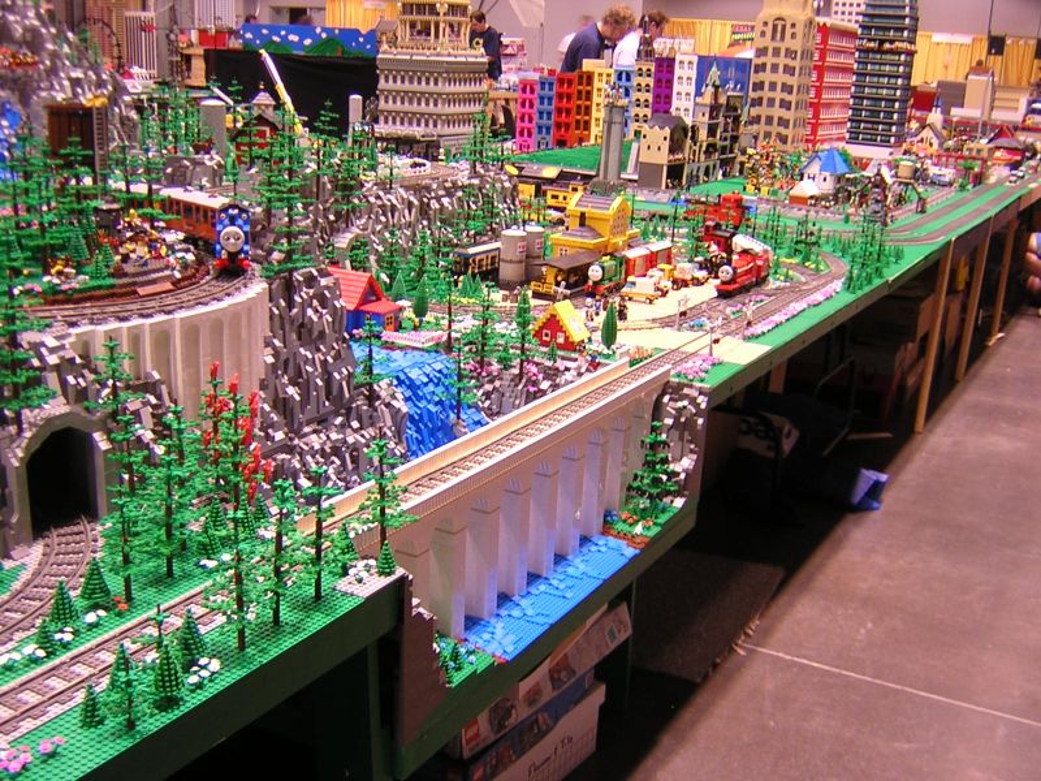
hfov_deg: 51.4
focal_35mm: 36
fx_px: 1083
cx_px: 520
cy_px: 390
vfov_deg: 39.7
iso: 100
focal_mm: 4.7
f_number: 2.6
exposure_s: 1/4.4
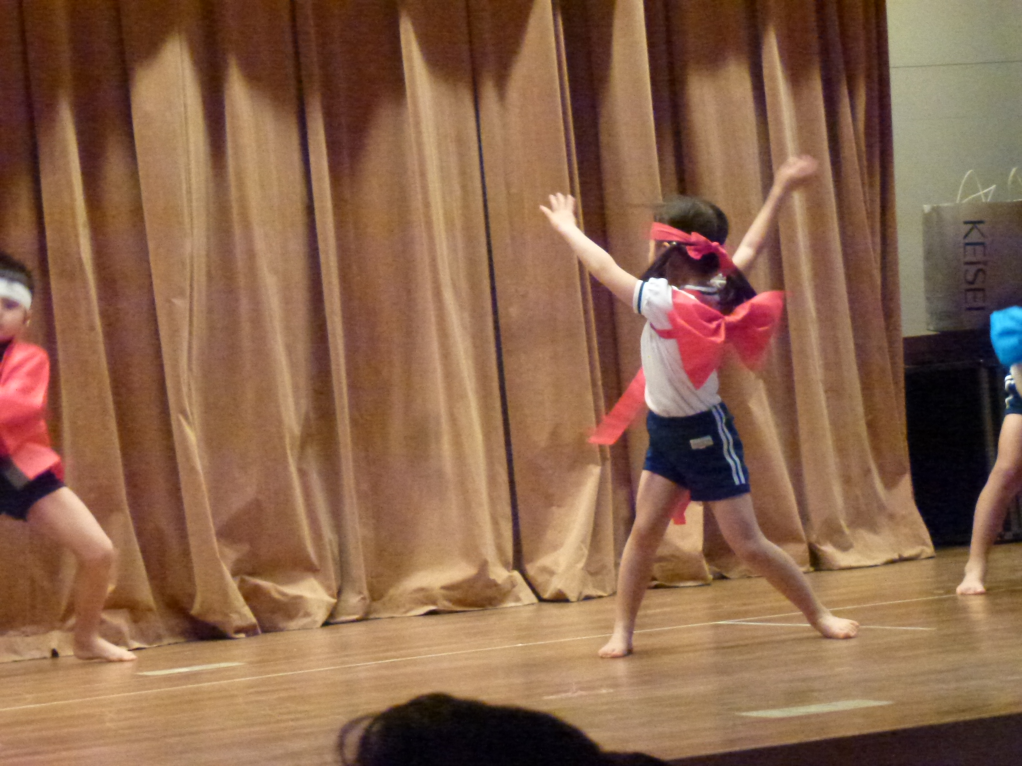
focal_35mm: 121
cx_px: 511
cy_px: 383
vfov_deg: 12.2
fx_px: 3572
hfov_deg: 16.3
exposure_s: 1/60
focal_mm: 21.7
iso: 1600
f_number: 5.1
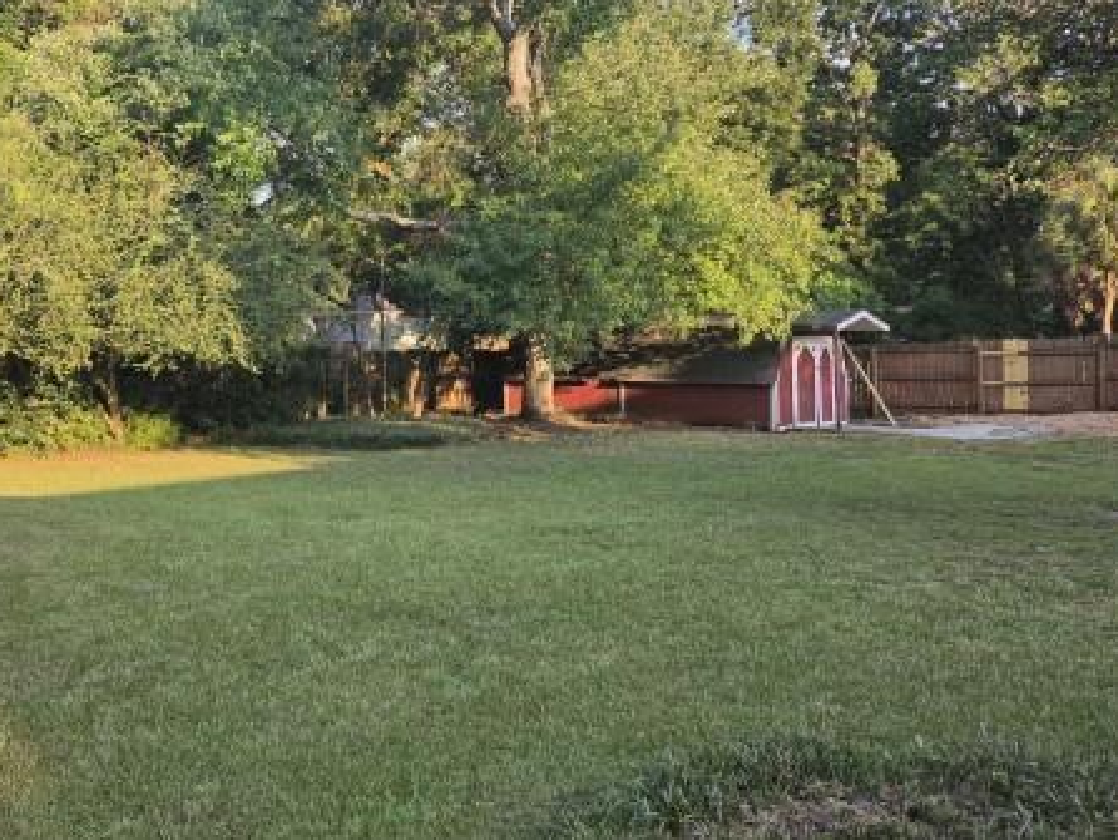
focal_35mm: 33
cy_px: 341
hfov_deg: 53.9
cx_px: 351
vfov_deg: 42.8
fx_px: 1066
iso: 80
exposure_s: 1/1176
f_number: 1.8
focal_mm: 5.4
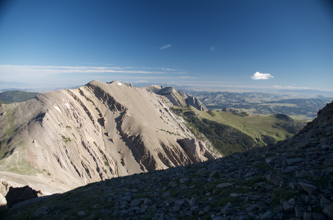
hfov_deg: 67.5
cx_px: 166
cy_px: 110
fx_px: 249
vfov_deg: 47.7
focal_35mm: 27
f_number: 4
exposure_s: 1/200
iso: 100
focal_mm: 18
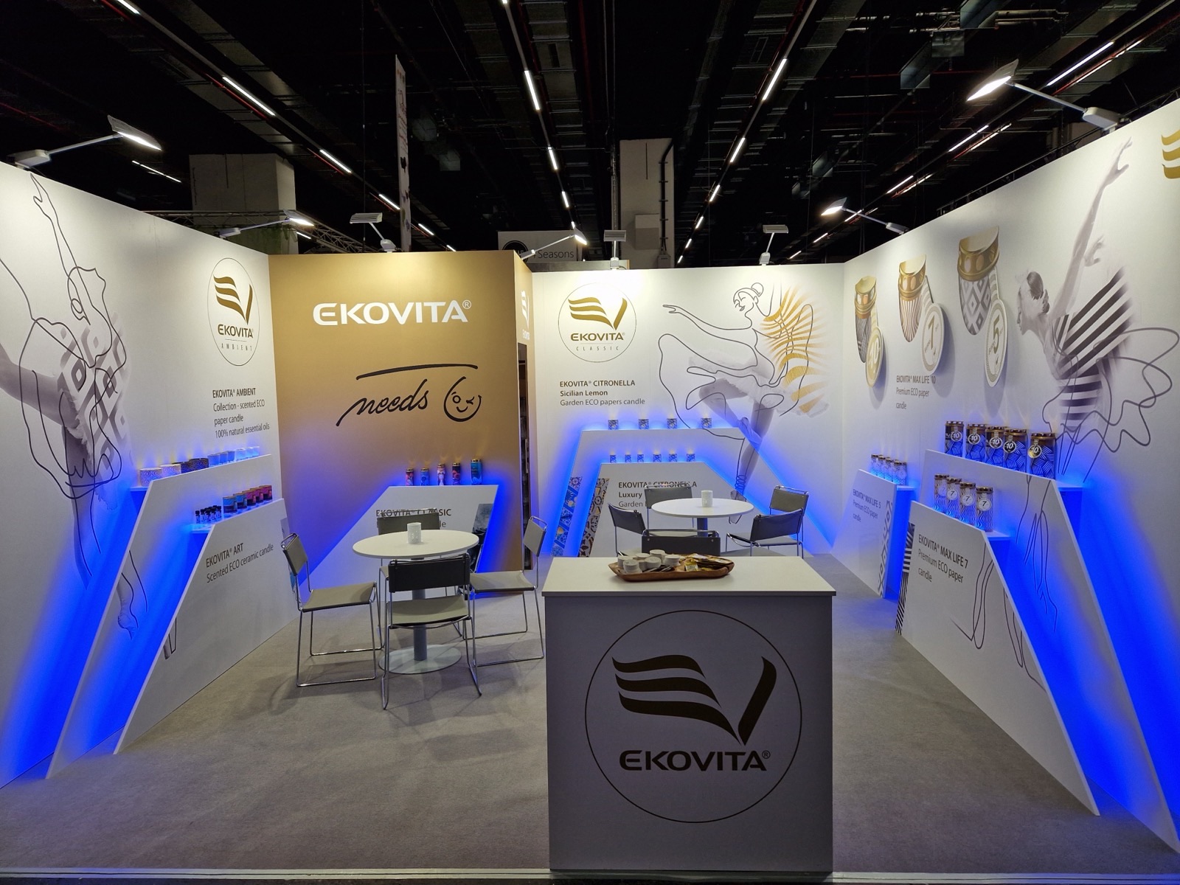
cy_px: 442
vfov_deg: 58.9
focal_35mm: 23
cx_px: 590
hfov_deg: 73.9
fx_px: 784
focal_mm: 5.4
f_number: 1.8
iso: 50
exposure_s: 1/100
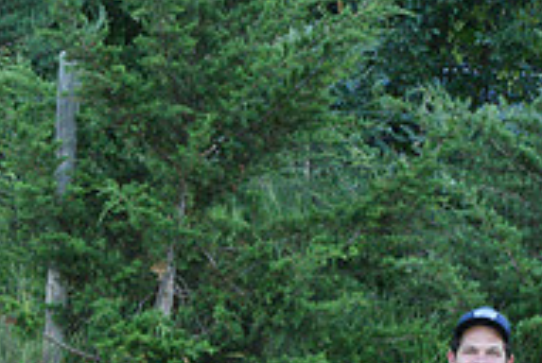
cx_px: 91
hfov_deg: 21.3
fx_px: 1417
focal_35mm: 94
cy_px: 546
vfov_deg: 13.7
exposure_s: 1/100
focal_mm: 31
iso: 8000
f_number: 22
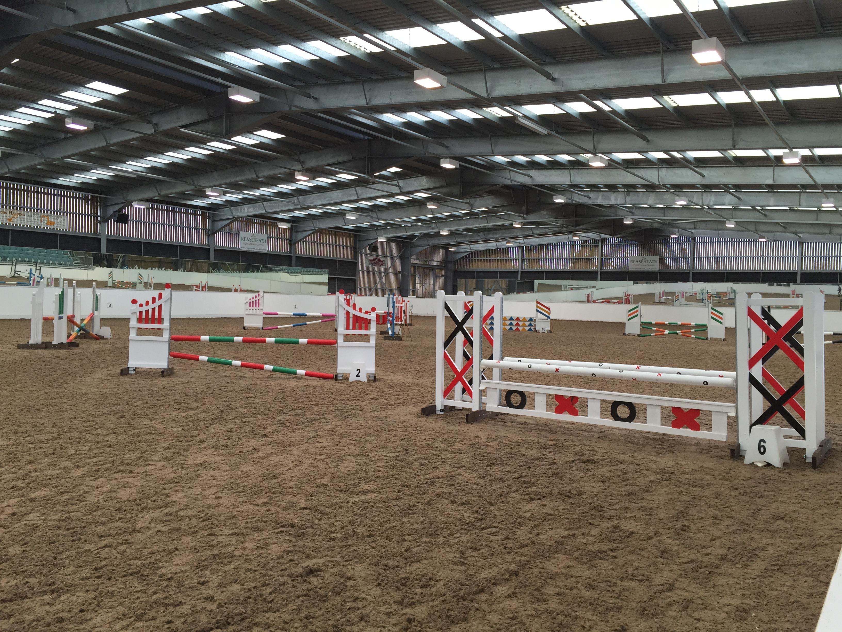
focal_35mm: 29
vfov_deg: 48.2
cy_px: 316
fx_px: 705
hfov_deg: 61.7
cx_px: 421
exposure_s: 1/120
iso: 50
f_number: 2.2
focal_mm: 4.15
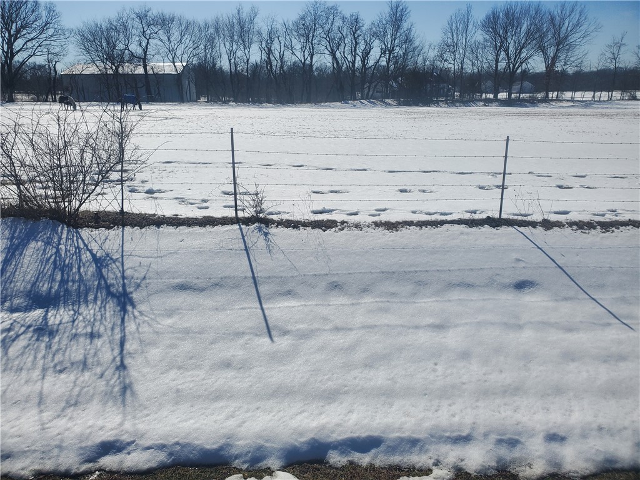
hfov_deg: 67.3
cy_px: 240
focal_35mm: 26
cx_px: 320
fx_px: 481
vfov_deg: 53.1
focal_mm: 4.3
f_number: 2.4
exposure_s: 1/5710
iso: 50
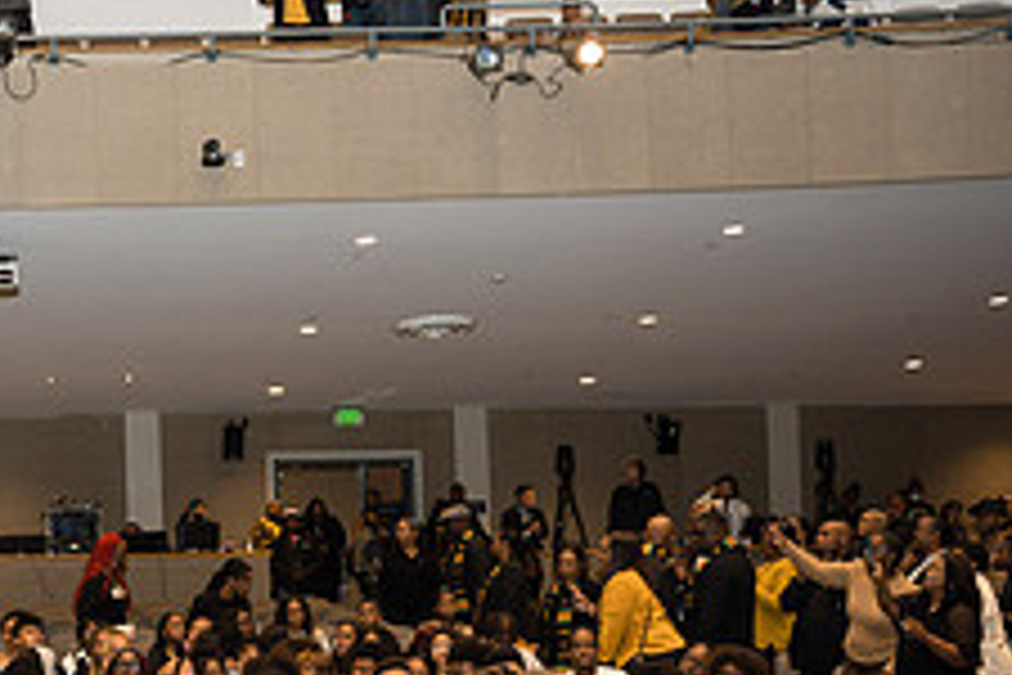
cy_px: 637
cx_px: 9
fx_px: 1743
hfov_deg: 30.2
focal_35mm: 62
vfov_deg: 21.3
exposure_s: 1/250
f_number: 2.8
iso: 640
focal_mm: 24
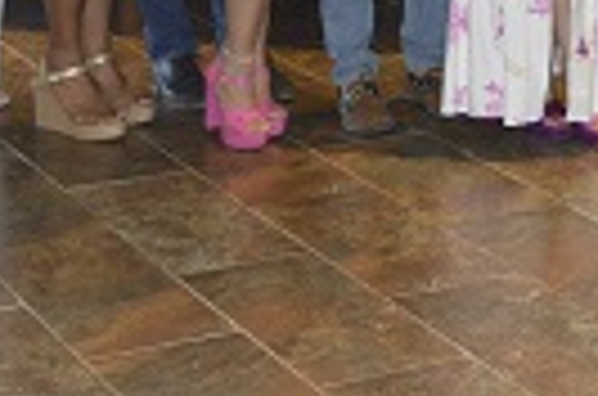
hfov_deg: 16.8
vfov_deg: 10.9
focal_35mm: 122
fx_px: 2022
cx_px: 387
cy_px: -126
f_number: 3.5
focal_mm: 18
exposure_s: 1/60
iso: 800
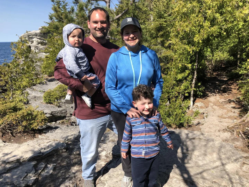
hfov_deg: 61.7
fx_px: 209
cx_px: 124
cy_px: 94
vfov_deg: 48.2
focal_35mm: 29
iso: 20
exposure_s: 1/1200
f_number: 1.8
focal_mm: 3.99
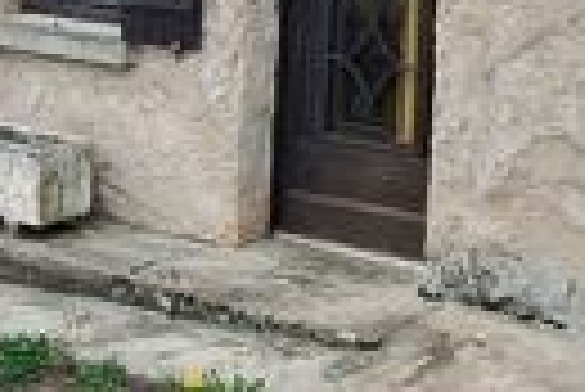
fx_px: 1350
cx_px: 562
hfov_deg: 23.6
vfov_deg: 15.5
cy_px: -158
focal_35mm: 83
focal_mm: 1.74
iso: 40
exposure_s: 1/1332
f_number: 2.2
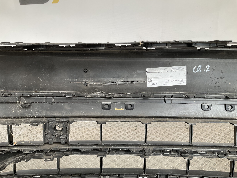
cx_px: 118
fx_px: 199
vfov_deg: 48.2
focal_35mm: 29
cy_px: 89
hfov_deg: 61.7
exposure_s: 1/120
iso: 25
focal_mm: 3
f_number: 1.8
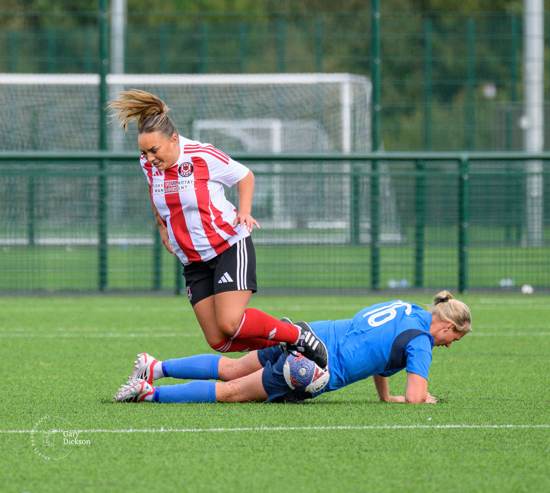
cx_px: 249
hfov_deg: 2.4
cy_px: 137
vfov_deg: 2.2
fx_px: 13119
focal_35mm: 769
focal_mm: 330
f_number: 5.3
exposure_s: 1/1600
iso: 900
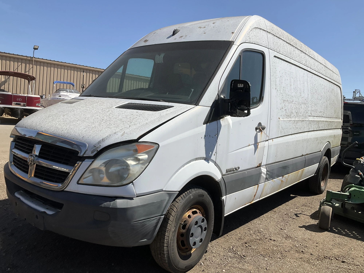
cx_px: 182
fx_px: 305
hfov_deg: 61.7
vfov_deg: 48.2
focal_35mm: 29
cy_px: 136
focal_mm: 3
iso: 25
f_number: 1.8
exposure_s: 1/2959
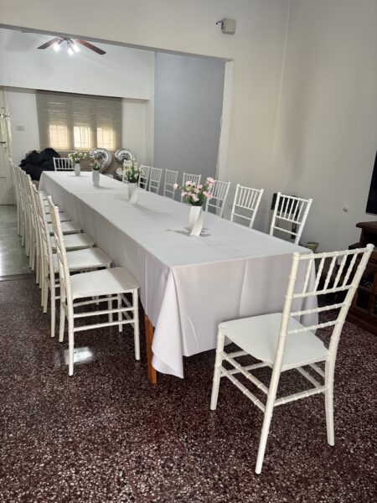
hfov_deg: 53.1
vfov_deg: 67.3
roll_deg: -2.7
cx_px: 188
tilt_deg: -16.2
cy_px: 252
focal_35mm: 26
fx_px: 378
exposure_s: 1/50
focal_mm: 5.96
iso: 125
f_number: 1.6
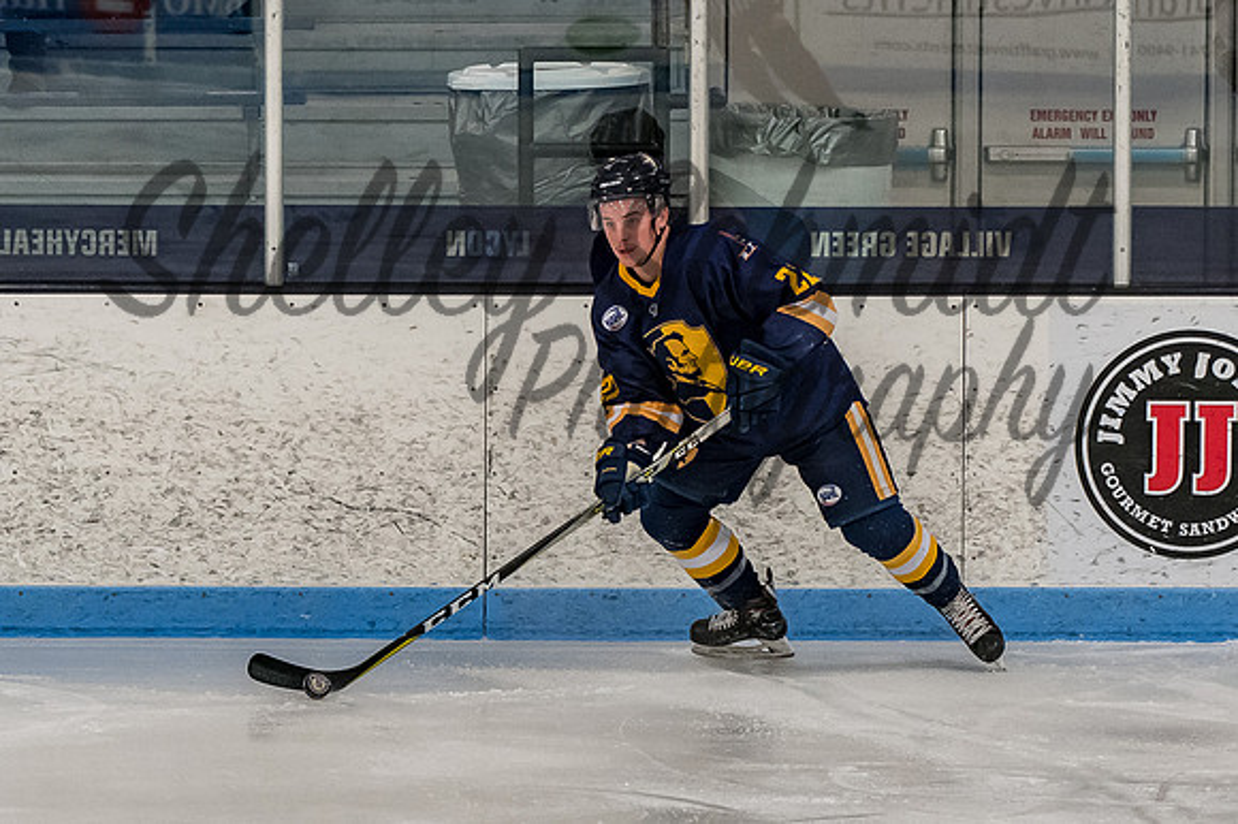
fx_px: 8880
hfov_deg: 8.0
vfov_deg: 5.3
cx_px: 694
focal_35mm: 258
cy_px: 451
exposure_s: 1/800
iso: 1600
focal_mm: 105
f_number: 3.2
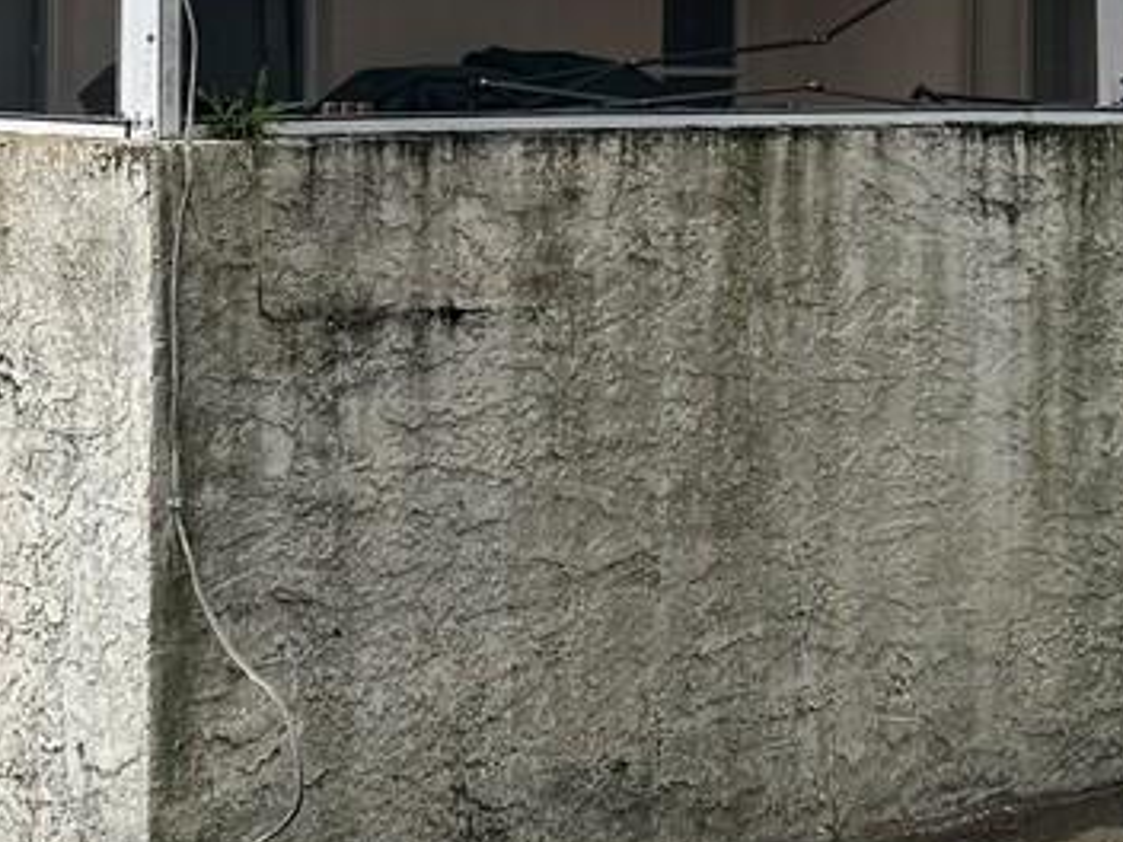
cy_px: -108
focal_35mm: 109
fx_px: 3536
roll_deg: -0.8
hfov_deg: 17.3
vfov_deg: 13.3
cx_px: -207
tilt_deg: +4.1
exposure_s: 1/6173
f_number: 1.78
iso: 80
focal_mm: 6.76
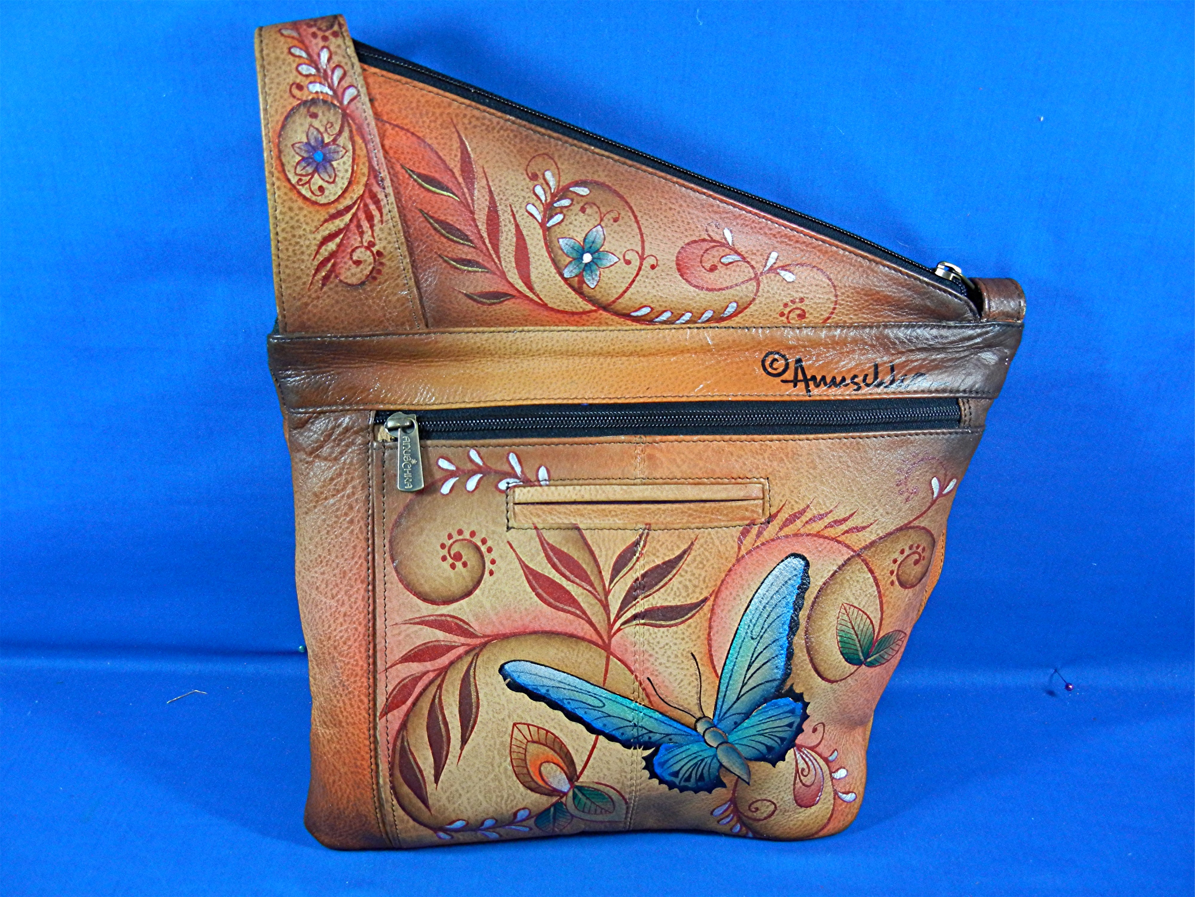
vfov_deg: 41.8
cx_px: 598
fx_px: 1174
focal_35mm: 34
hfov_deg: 54.0
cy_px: 448
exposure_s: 1/30
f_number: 3.6
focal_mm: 6.2
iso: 352
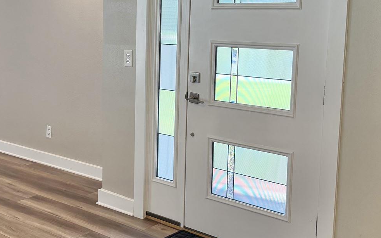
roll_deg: +0.5
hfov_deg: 37.5
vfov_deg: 24.3
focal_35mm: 53
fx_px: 550
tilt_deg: -6.3
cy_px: 74
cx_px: 107
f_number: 1.78
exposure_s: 1/217
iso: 160
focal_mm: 6.76
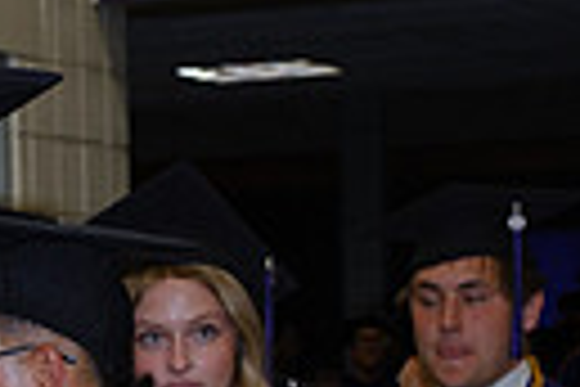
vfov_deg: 6.5
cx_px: -216
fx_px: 3270
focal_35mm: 203
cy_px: 794
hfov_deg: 9.9
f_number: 4
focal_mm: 30.2
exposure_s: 1/250
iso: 1250
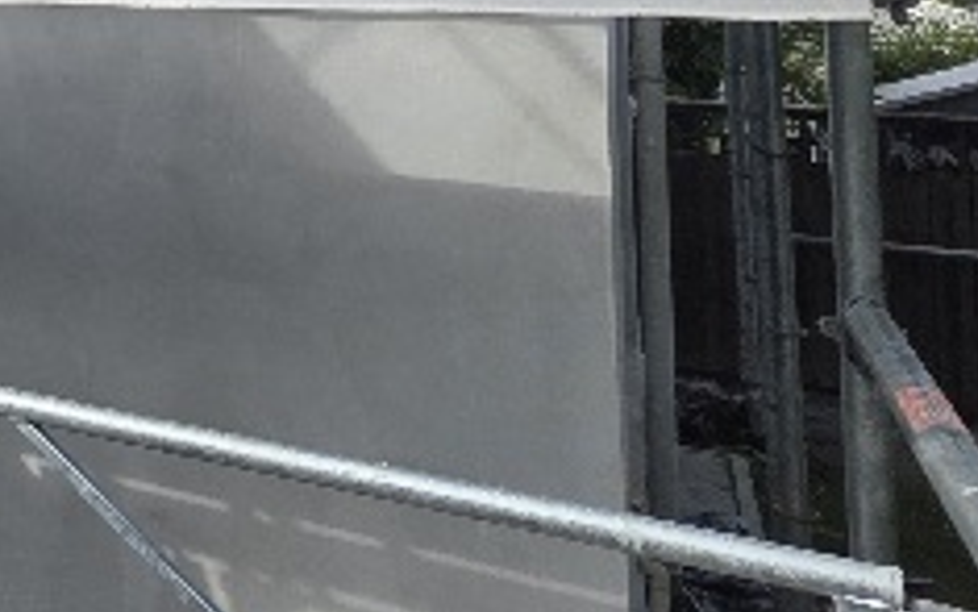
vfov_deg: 25.0
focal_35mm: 47
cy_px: -100
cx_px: -470
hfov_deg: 28.6
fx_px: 1253
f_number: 1.9
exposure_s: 1/1429
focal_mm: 2.2
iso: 40
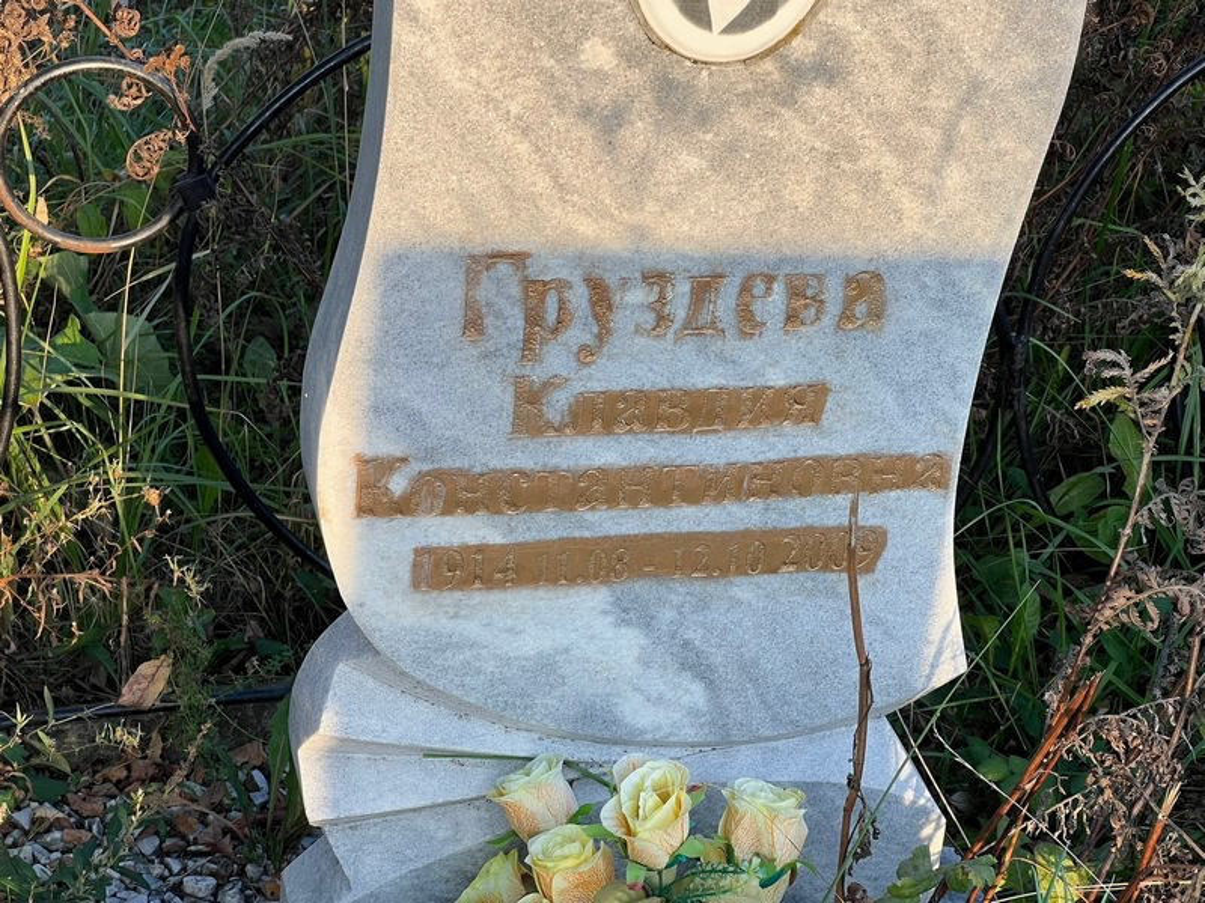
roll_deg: -1.4
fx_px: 2680
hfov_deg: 25.3
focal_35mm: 77
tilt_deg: -27.2
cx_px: 602
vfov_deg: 19.1
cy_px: 452
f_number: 2.8
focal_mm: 9
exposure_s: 1/165
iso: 32
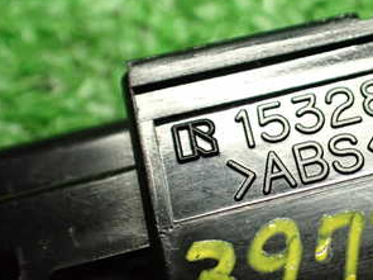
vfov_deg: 24.0
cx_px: 330
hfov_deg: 30.4
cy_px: 160
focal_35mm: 61
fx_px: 657
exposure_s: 1/125
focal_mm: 5.4
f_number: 2.3
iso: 800
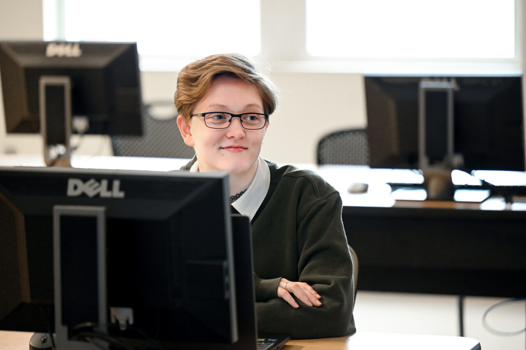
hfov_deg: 14.7
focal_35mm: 140
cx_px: 263
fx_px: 2044
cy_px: 175
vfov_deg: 9.8
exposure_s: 1/125
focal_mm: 140
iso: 3200
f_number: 2.8
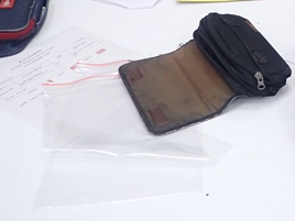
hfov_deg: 25.4
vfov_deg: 19.3
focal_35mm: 70
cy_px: -71
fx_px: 597
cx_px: 340
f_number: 2
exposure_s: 1/60
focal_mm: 4.5
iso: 100
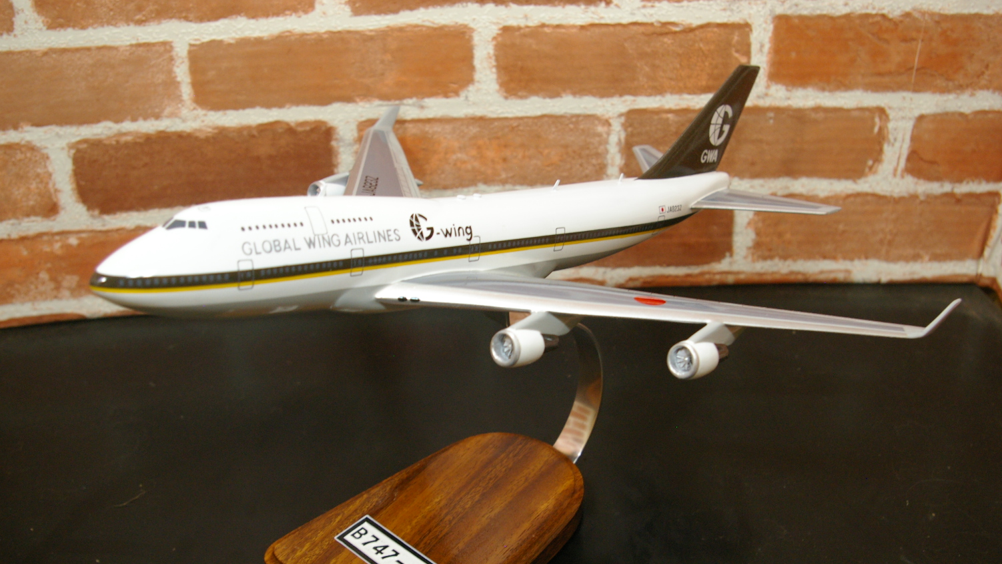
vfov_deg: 26.5
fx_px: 1196
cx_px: 491
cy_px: 334
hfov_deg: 45.5
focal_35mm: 45
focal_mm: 28
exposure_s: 1/30
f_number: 5.6
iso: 800
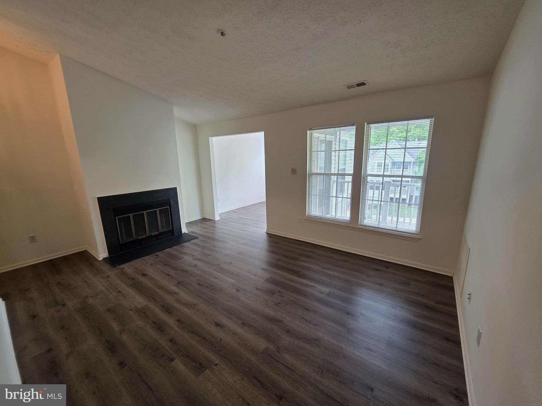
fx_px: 204
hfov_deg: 106.2
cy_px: 203
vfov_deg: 89.9
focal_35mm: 13
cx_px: 271
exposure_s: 1/60
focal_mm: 2.2
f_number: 1.9
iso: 160
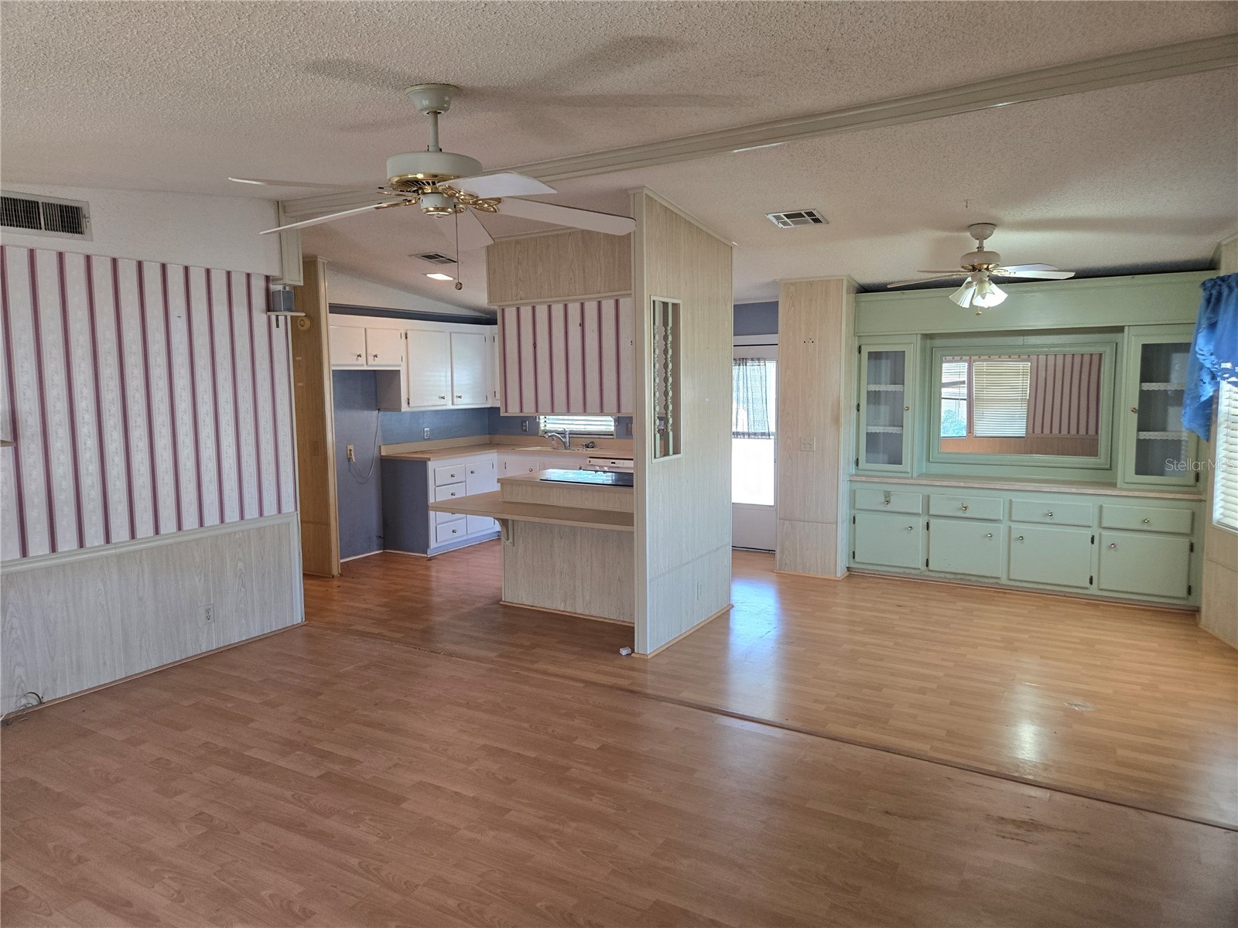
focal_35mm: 23
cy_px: 464
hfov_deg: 73.9
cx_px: 619
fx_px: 823
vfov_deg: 58.9
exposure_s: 1/120
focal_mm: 5.4
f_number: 1.8
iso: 200
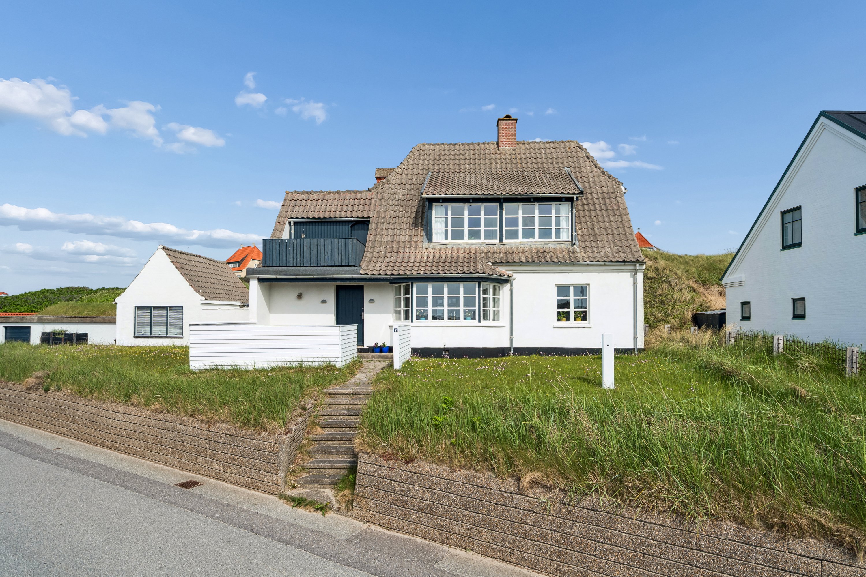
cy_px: 288
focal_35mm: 21
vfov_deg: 59.5
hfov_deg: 81.2
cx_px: 433
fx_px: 505
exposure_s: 1/250
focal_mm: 21
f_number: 10
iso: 160
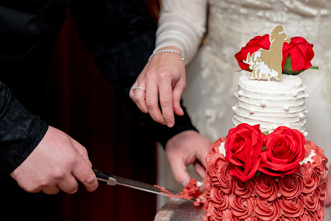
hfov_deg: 28.8
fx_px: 644
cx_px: 166
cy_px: 110
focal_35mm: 70
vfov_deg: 19.5
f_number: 2.8
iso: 1600
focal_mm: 70
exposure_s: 1/160
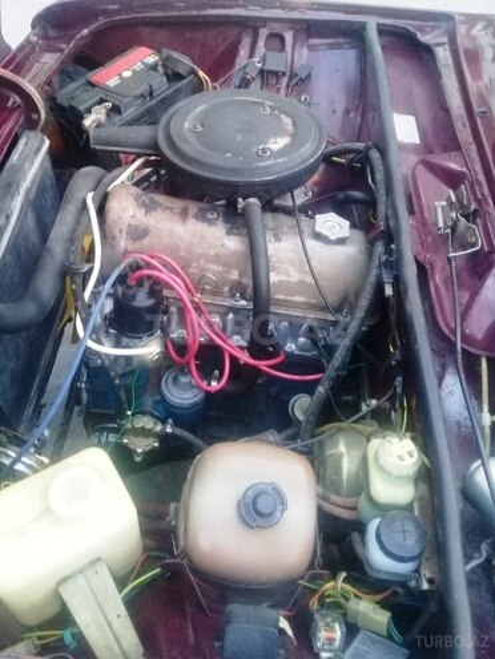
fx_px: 591
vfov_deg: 58.4
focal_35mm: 31
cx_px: 248
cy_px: 330
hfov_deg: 45.4
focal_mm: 3.3
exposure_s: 1/33
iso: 160
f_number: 2.2
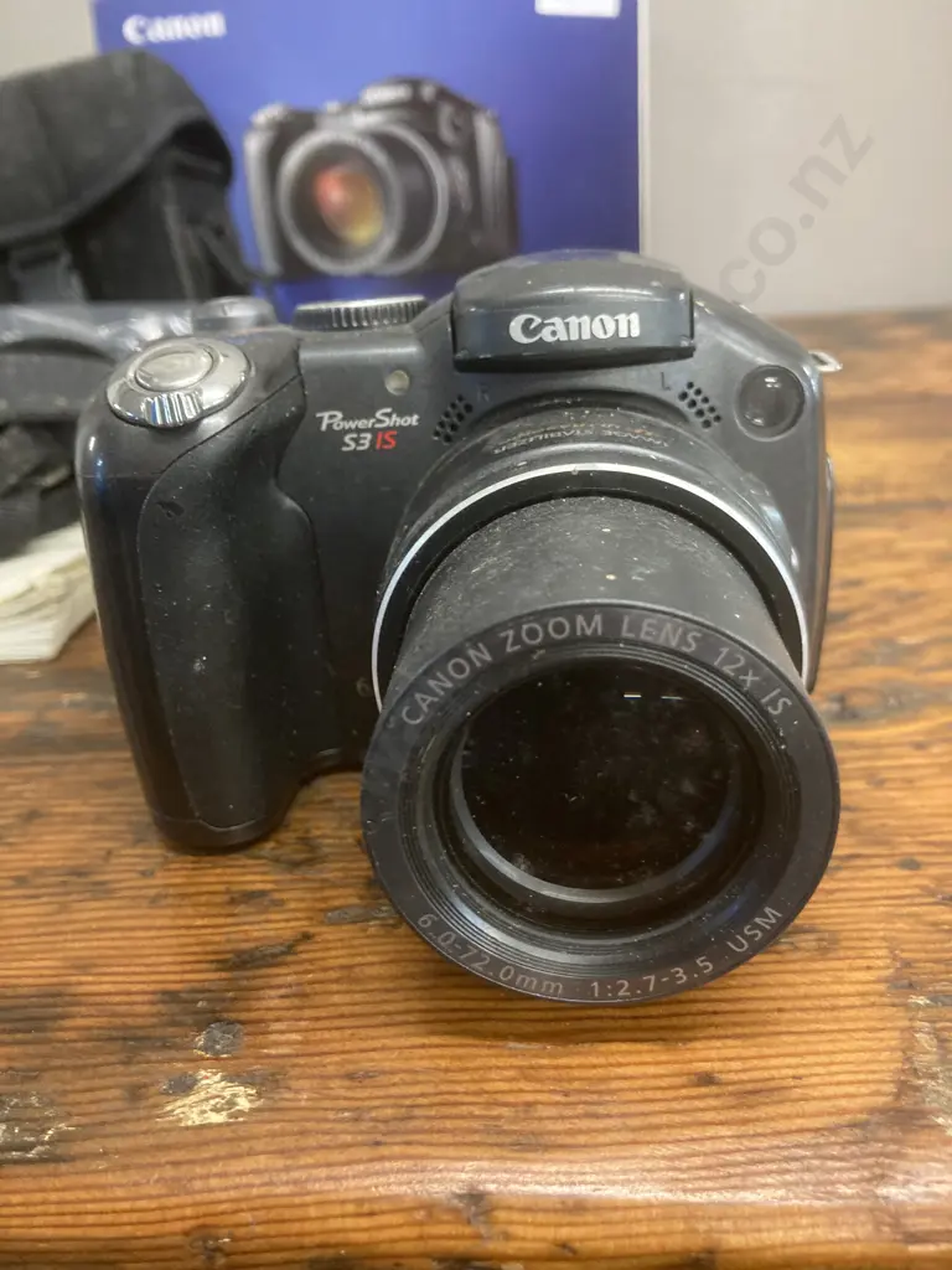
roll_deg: +3.9
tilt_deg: -23.0
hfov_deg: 49.7
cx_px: 476
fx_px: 1027
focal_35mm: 28
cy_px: 635
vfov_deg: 63.4
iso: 320
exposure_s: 1/33
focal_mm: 3.99
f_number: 1.8
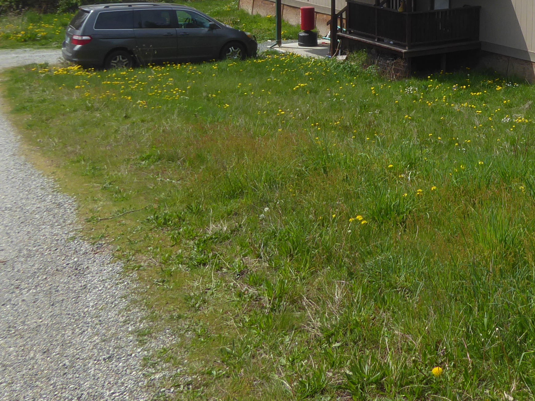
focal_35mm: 55
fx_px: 850
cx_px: 442
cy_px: -29
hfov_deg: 33.7
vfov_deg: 24.9
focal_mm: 4.3
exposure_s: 1/800
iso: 80
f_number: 3.3
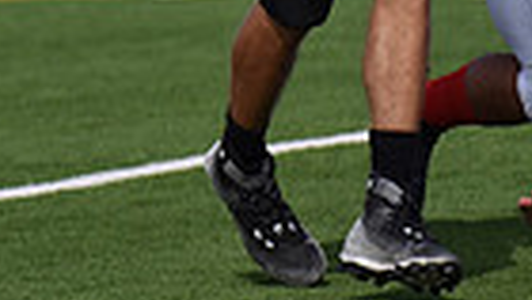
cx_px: 737
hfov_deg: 2.1
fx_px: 14668
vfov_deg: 1.2
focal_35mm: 1039
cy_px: -180
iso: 400
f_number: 5.6
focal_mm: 240
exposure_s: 1/3200
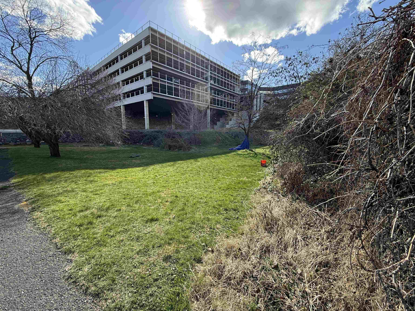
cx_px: 208
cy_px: 156
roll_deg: +0.7
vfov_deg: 85.7
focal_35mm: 14
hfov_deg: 102.1
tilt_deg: -6.7
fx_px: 168
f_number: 2.2
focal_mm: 2.22
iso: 50
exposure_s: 1/574
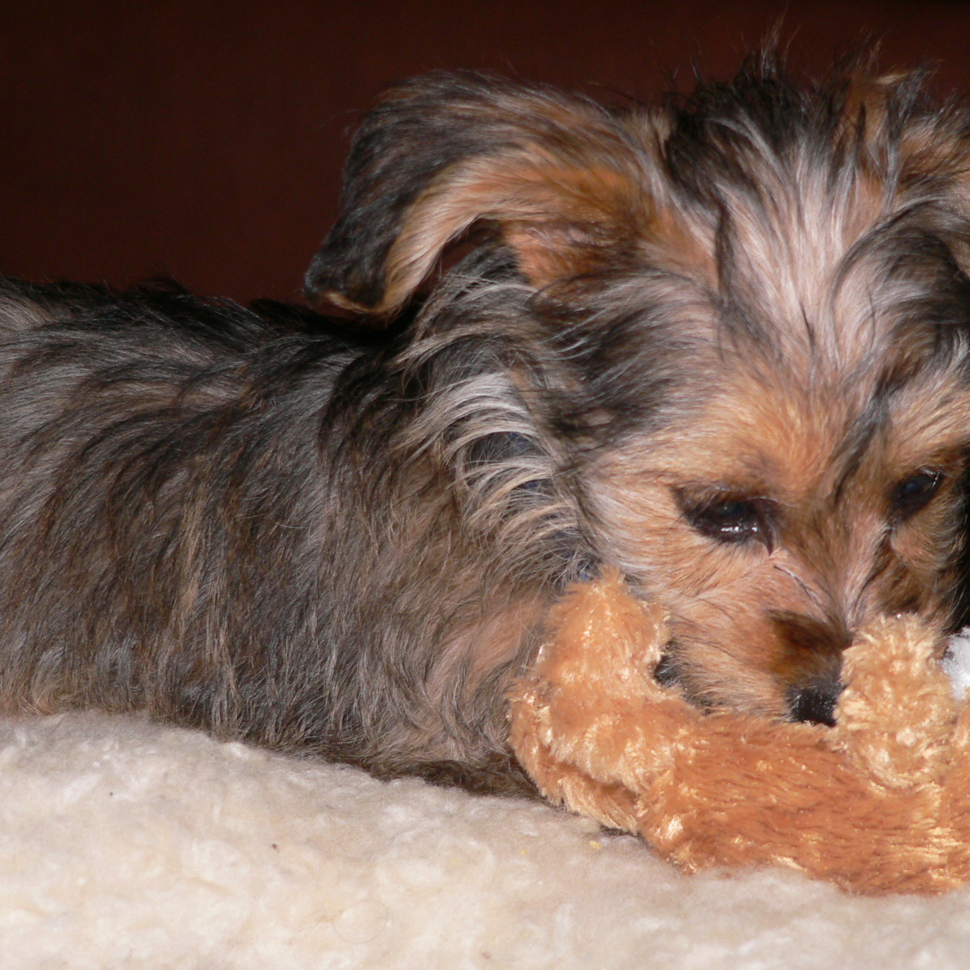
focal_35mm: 95
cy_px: 488
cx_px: 634
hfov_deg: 18.3
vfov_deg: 18.3
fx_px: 3012
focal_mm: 13.3
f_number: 2.8
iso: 100
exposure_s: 1/60
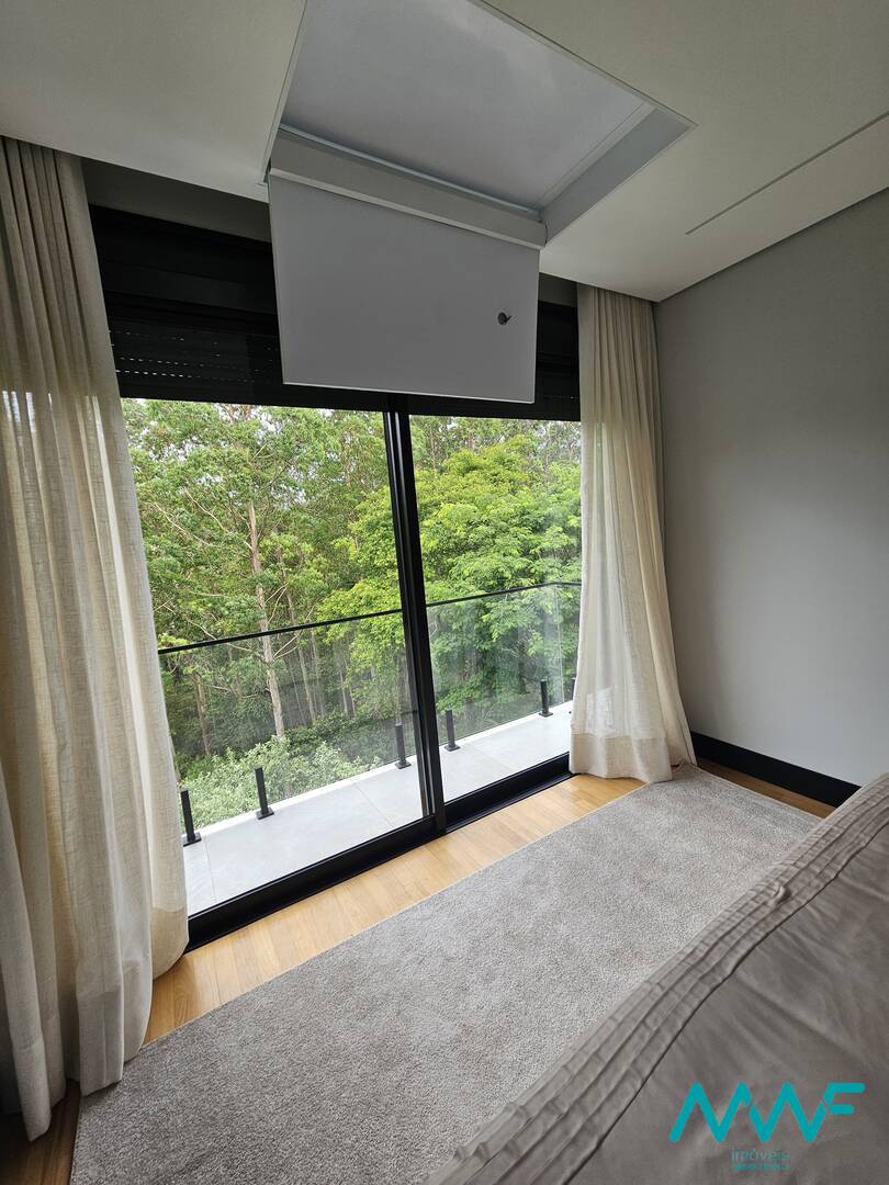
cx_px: 444
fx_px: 445
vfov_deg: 106.2
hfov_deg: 89.9
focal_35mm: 13
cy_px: 592
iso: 50
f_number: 2.2
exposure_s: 1/372
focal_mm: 2.2
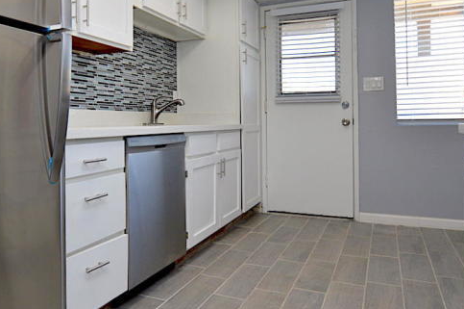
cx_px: 188
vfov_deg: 46.0
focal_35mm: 28
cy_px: 122
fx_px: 361
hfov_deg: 65.0
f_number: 5.6
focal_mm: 10
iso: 400
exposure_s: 1/125
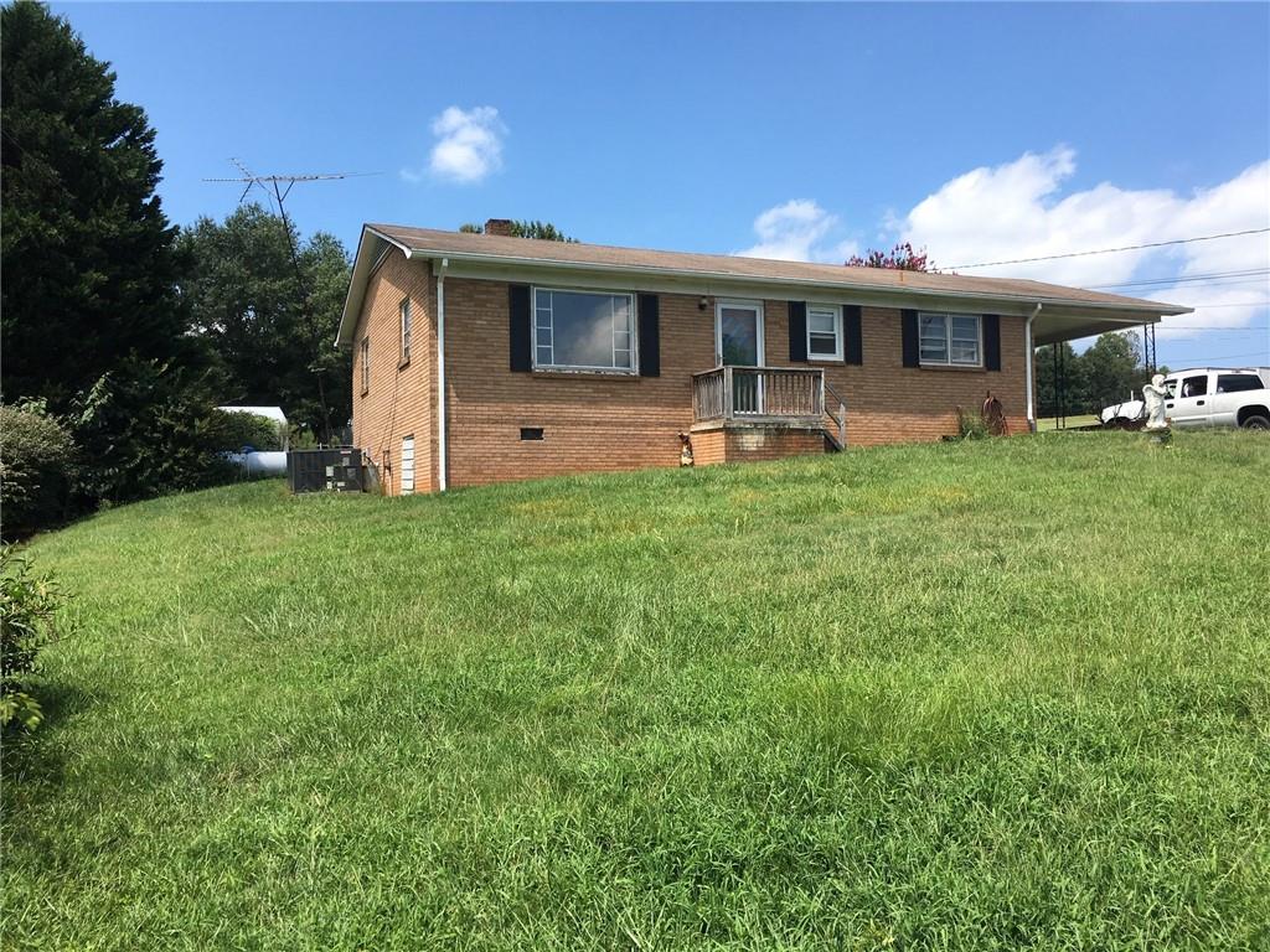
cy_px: 476
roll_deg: +1.1
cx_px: 635
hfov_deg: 61.7
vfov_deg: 48.2
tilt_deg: +3.0
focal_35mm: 29
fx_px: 1064
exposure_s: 1/1326
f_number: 2.2
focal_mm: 4.15
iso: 25
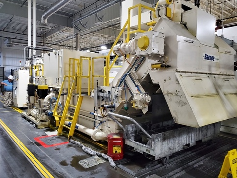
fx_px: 185
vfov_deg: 51.4
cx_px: 122
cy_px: 86
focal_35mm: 27
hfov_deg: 65.3
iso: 500
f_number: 1.5
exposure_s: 1/40
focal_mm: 4.3
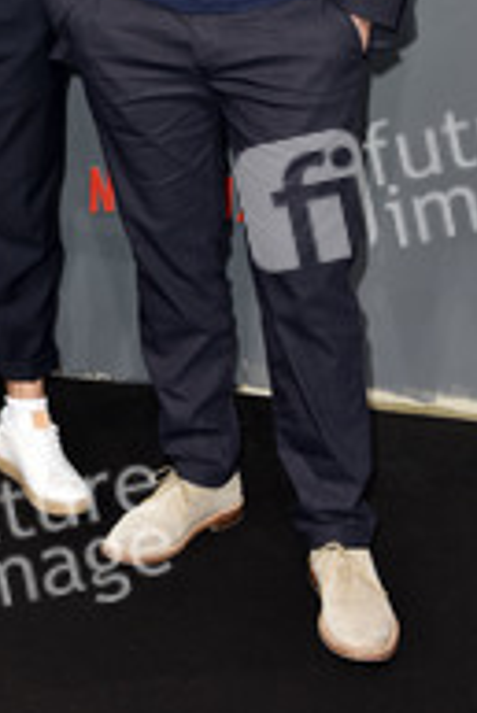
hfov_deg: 15.6
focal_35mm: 87
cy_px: 0
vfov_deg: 22.5
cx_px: 89
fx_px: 1726
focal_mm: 42
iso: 250
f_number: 5.6
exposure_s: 1/200
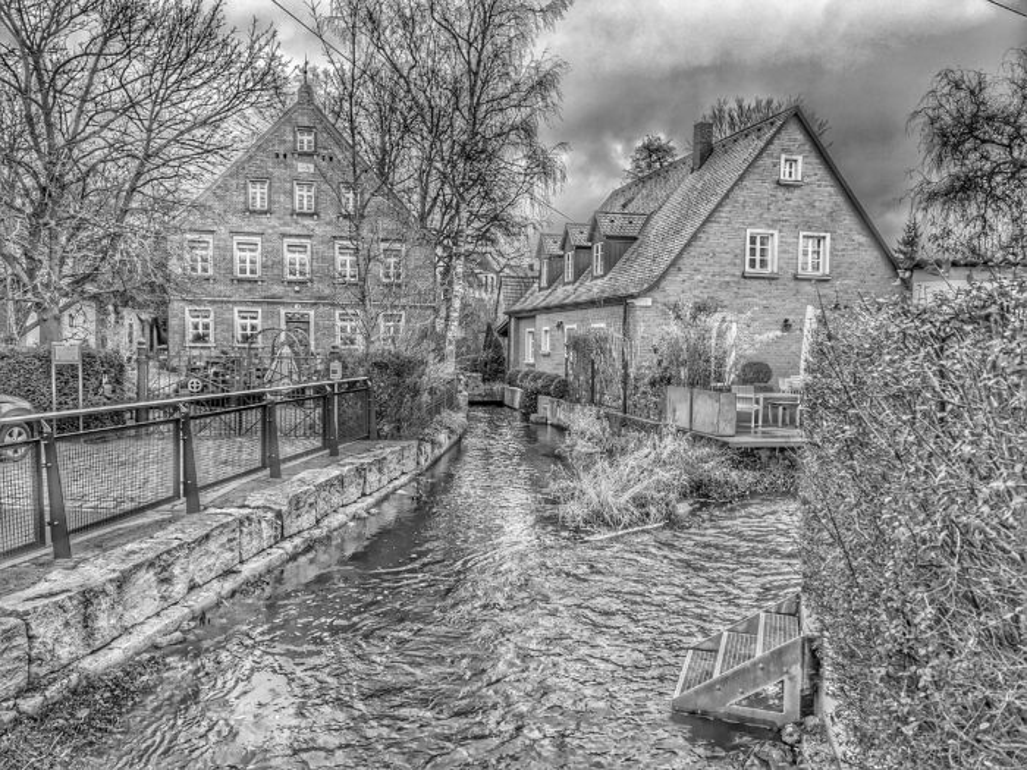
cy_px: 385
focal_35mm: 27
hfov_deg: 65.3
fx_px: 801
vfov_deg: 51.4
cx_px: 514
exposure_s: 1/557
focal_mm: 4.38
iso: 58
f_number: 1.73
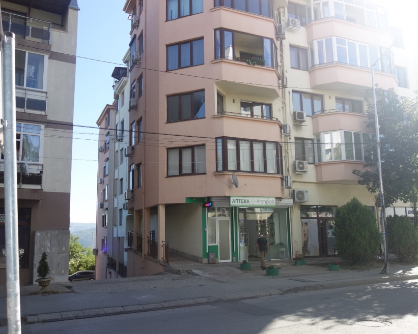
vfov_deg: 45.8
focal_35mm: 32
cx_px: 209
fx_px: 396
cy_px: 167
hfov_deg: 55.7
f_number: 1.8
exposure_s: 1/2000
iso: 125
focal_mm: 10.4
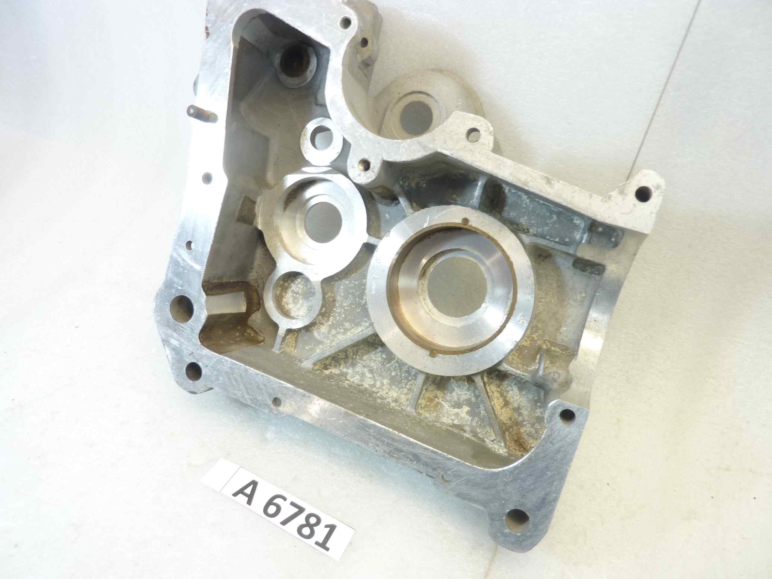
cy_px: 290
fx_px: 558
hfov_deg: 69.4
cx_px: 386
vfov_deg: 54.9
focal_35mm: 25
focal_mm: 4.1
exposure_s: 1/15
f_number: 3.3
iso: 80
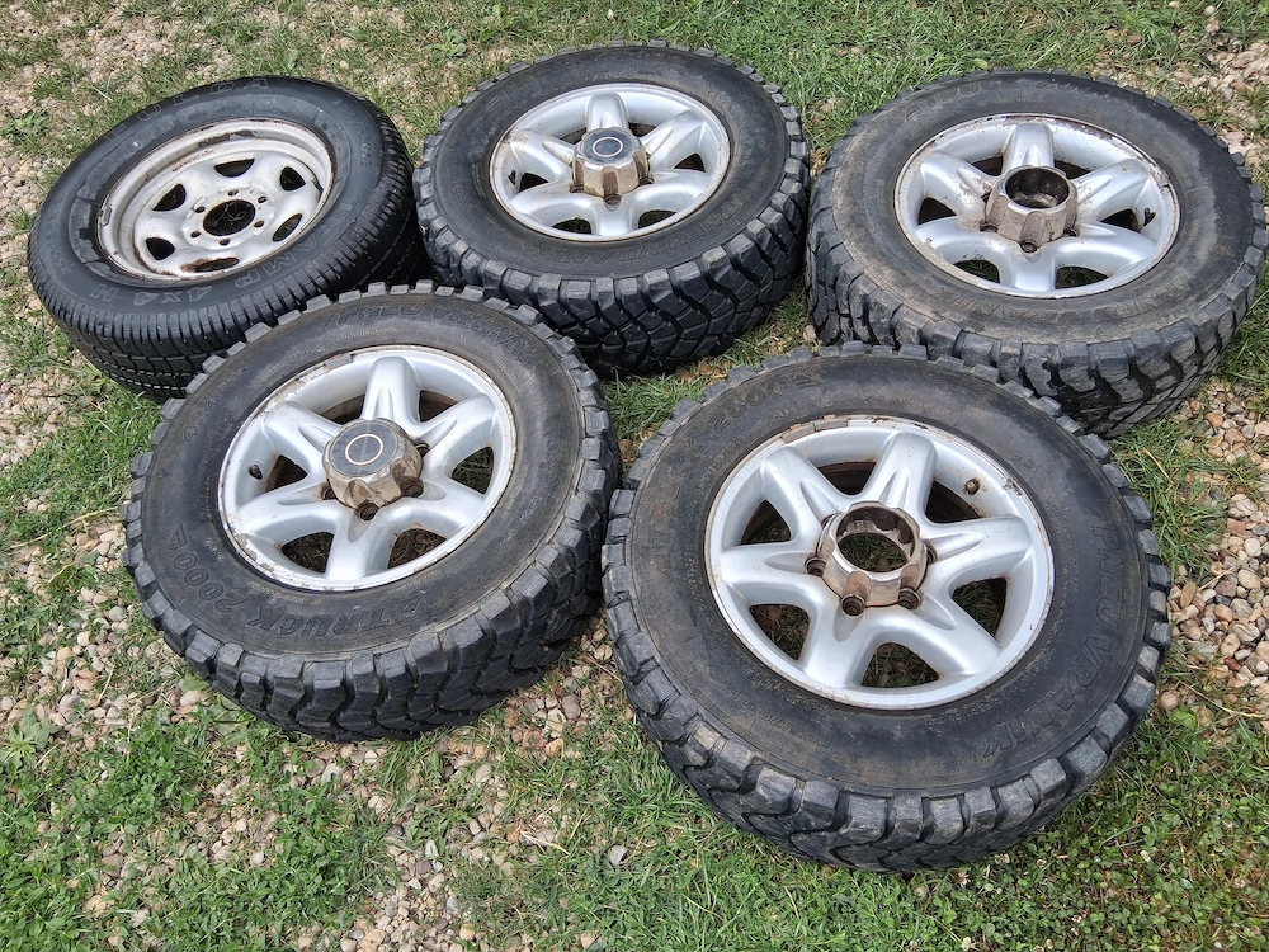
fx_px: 953
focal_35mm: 26
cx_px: 634
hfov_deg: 67.3
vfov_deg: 53.1
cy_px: 476
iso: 25
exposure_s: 1/363
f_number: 1.8
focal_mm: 3.98
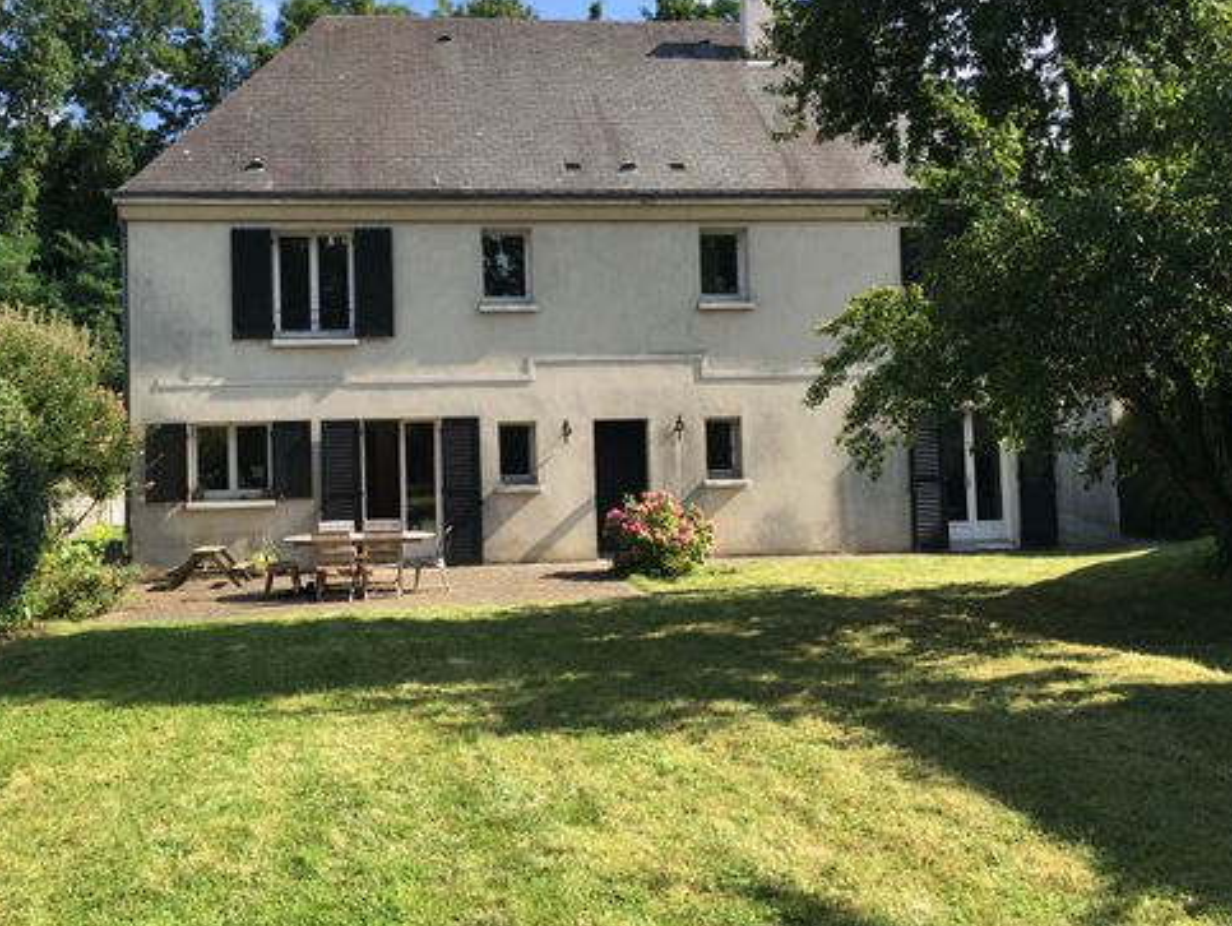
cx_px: 525
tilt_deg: +2.5
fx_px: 1282
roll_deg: +0.8
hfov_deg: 51.1
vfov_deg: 39.6
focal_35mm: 36
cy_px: 398
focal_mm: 4.15
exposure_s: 1/761
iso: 25
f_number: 2.2
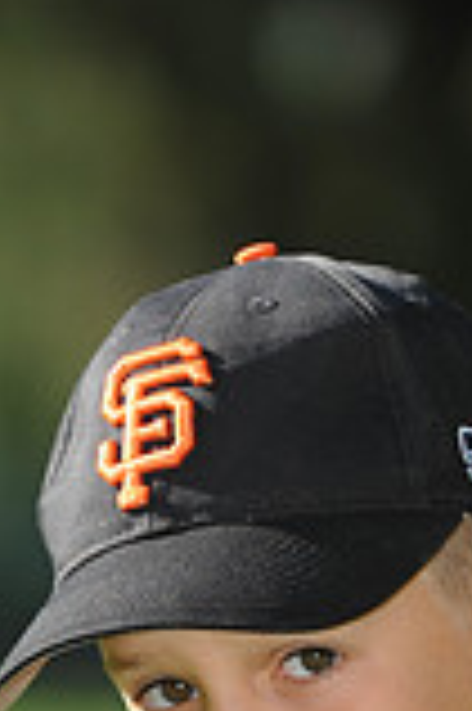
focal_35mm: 604
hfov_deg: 2.3
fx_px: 11904
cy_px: 1107
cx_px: 144
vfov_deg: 3.4
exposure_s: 1/1000
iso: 200
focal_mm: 165
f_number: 4
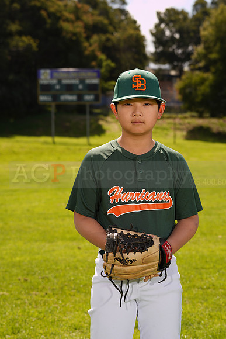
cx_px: 113
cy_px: 170
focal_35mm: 100
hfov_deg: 13.7
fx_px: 941
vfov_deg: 20.4
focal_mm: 100
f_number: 9
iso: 80
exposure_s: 1/160
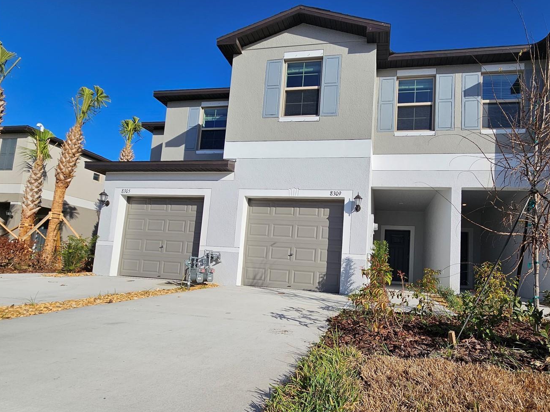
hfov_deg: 93.0
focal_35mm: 16
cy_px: 242
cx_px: 335
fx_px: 254
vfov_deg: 77.4
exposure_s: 1/4064
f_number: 2.2
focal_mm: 2.2
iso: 50
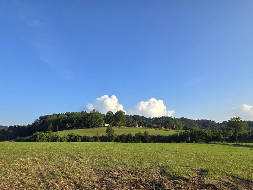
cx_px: 124
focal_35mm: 19
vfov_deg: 65.8
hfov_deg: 84.7
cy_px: 135
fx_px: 139
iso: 50
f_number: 2.2
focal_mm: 2.2
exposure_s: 1/939
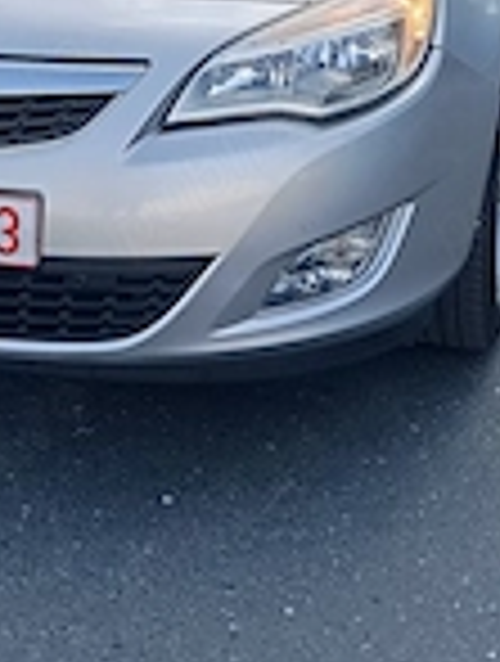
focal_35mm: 76
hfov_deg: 19.3
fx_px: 1457
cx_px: 99
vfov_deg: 23.4
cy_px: -131
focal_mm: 4.22
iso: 107
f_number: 1.8
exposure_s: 1/136
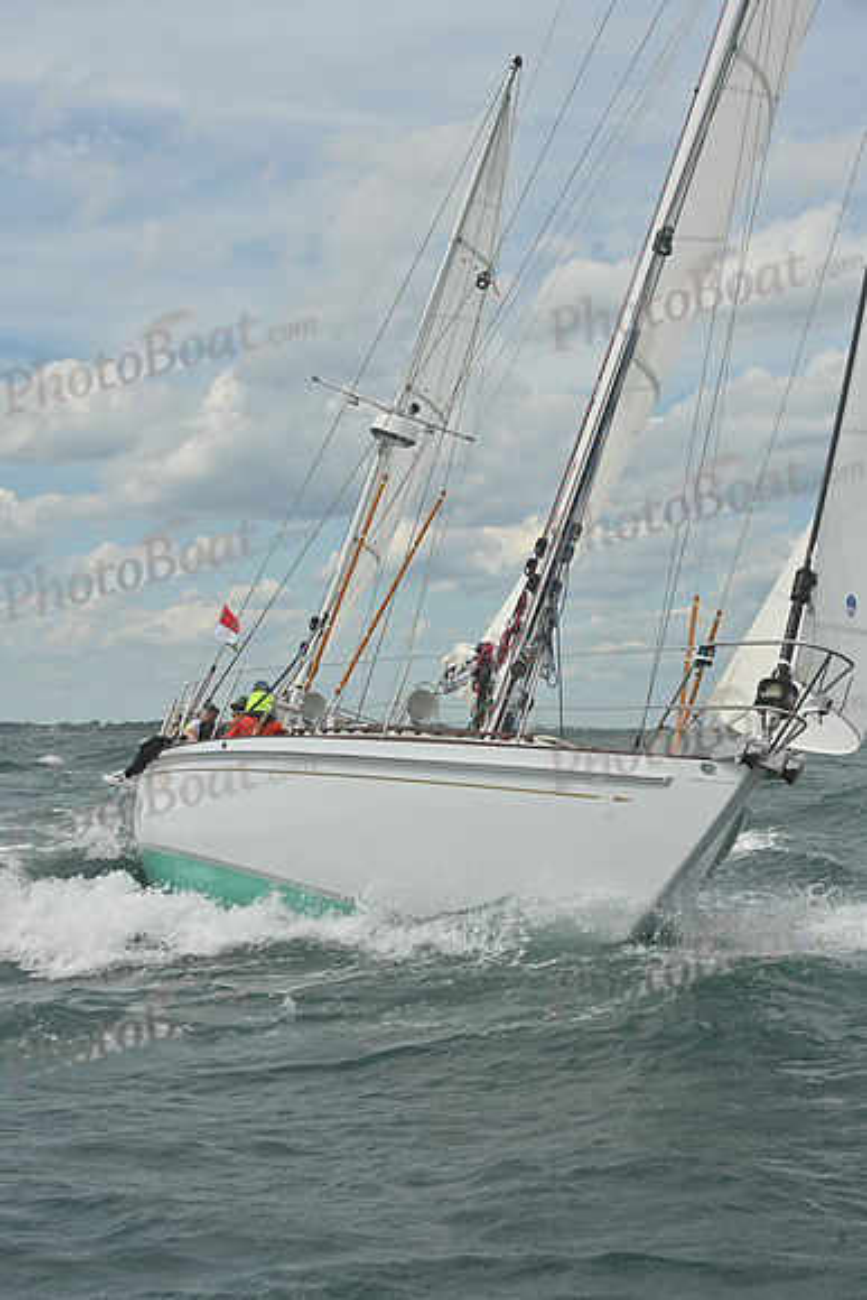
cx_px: 434
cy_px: 650
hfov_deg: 19.5
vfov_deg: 28.8
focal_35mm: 70
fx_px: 2527
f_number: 10
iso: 320
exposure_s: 1/1250
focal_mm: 70
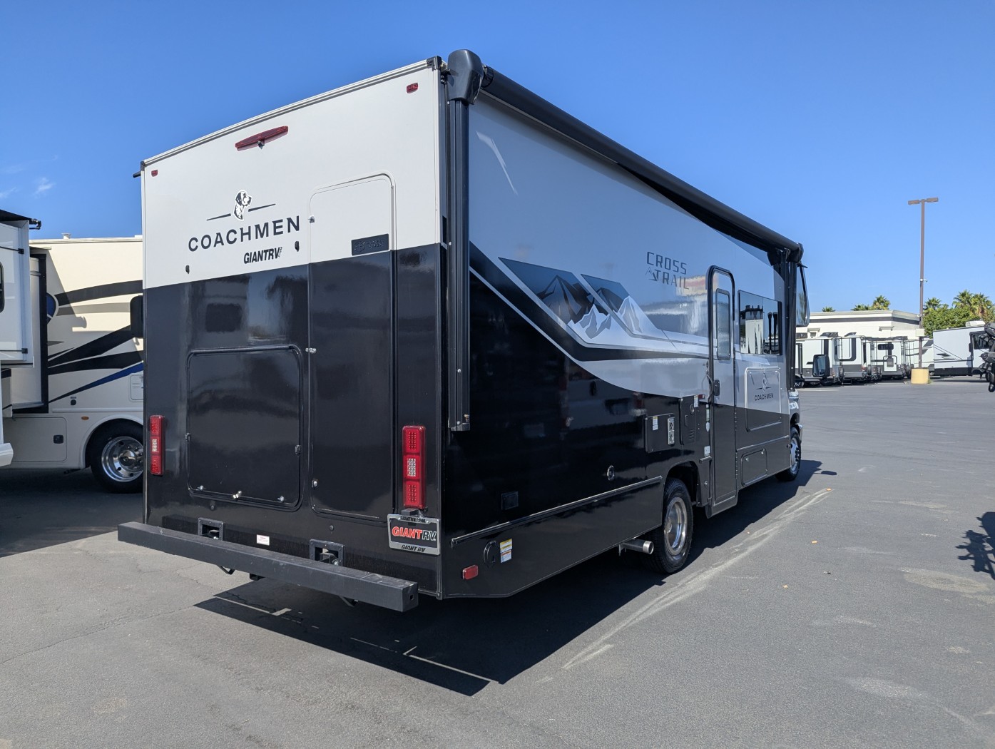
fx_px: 691
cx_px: 498
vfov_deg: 56.9
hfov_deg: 71.5
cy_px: 374
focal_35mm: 24
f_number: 1.85
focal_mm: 6.81
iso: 44
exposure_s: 1/2020
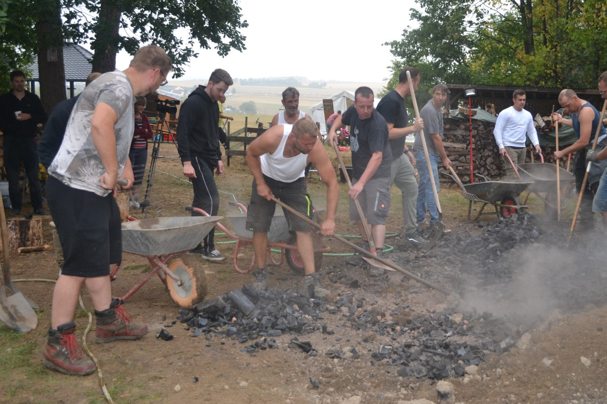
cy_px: 171
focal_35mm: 40
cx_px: 355
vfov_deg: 33.3
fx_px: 674
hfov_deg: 48.3
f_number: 4
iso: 180
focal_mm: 22
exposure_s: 1/125
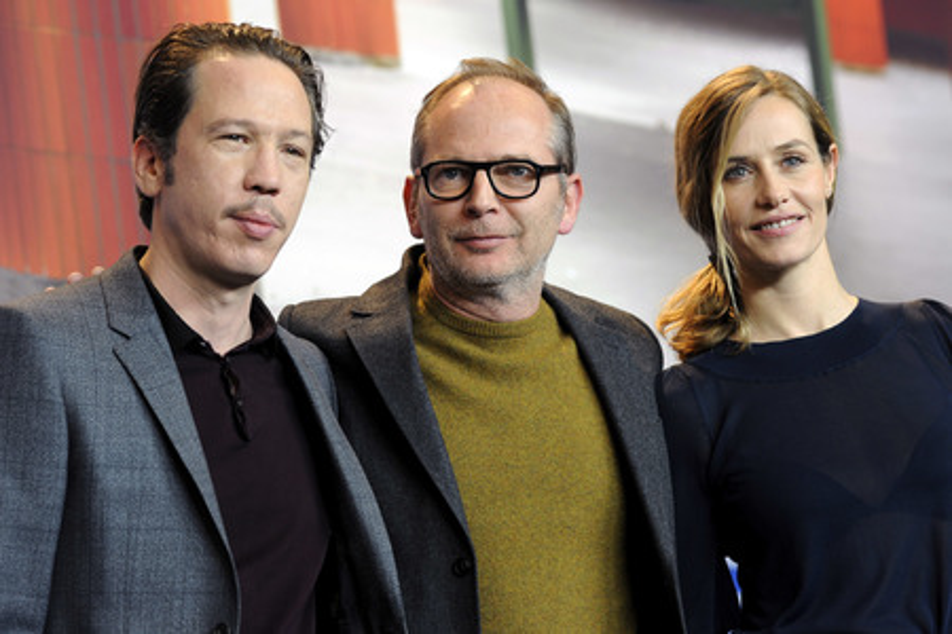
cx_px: 476
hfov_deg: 17.1
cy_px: 317
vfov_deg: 11.4
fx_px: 3173
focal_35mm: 120
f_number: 5.6
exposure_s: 1/100
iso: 1250
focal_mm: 120
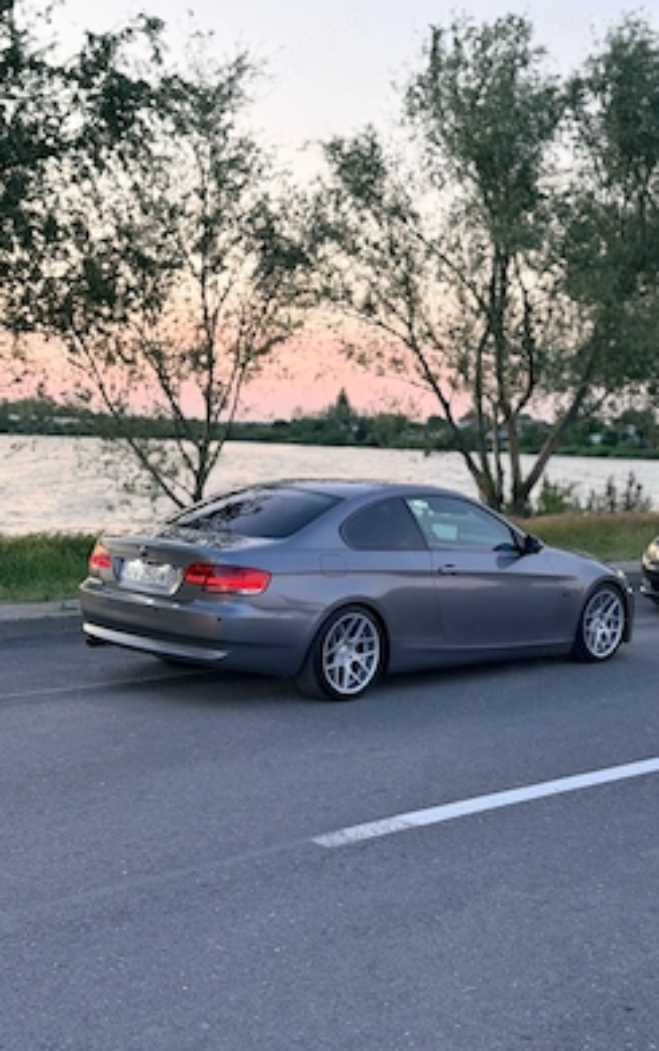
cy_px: 524
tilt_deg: -3.6
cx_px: 331
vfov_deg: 38.8
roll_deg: -1.1
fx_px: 1492
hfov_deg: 24.9
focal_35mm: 52
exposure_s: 1/104
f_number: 1.78
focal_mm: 6.76
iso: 200
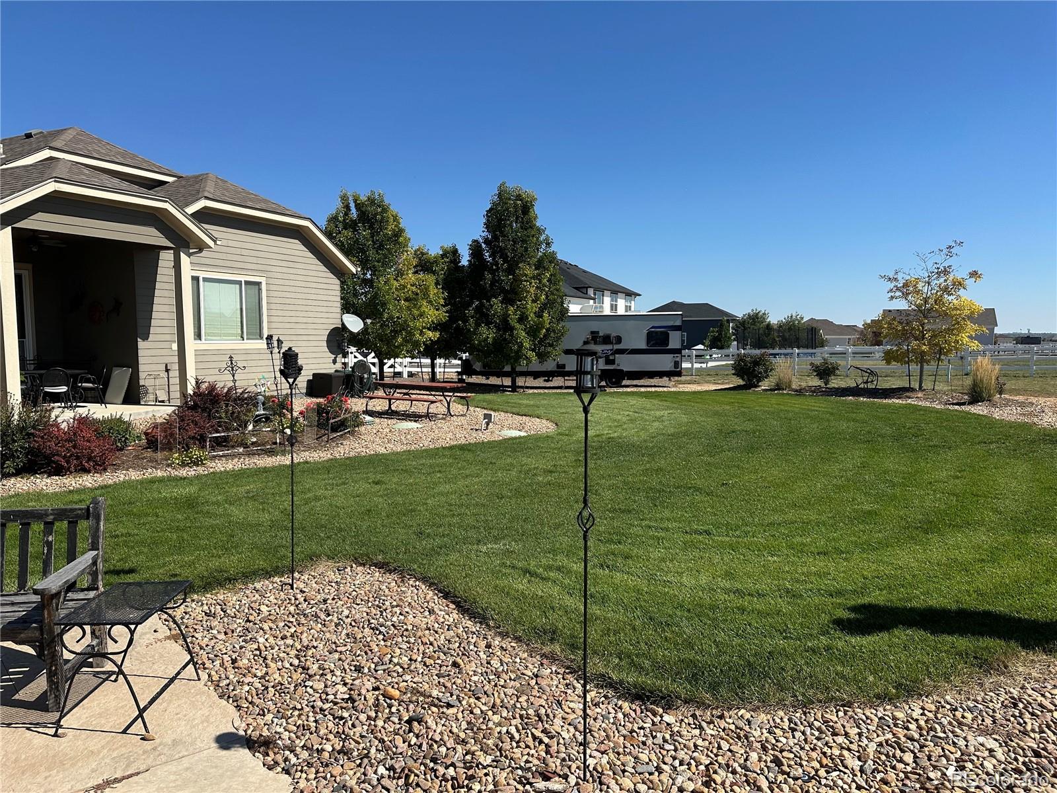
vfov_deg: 56.8
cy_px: 396
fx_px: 733
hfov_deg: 71.6
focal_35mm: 24
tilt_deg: -5.5
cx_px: 528
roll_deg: -0.7
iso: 80
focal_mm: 6.86
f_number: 1.78
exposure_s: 1/5525
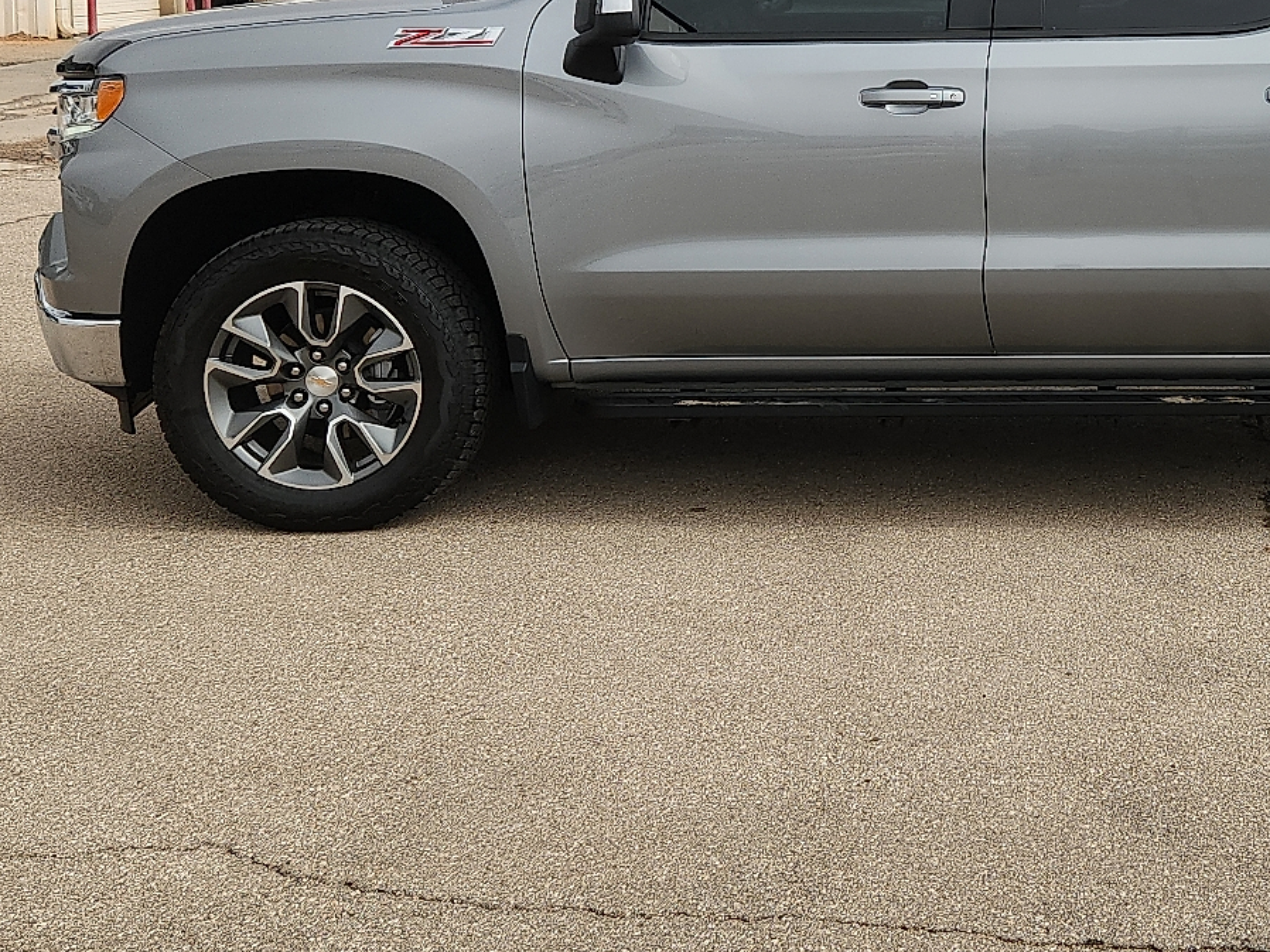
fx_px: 1504
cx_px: 1119
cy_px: 229
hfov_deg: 42.4
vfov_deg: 34.3
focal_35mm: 41
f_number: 1.8
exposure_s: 1/2000
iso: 50
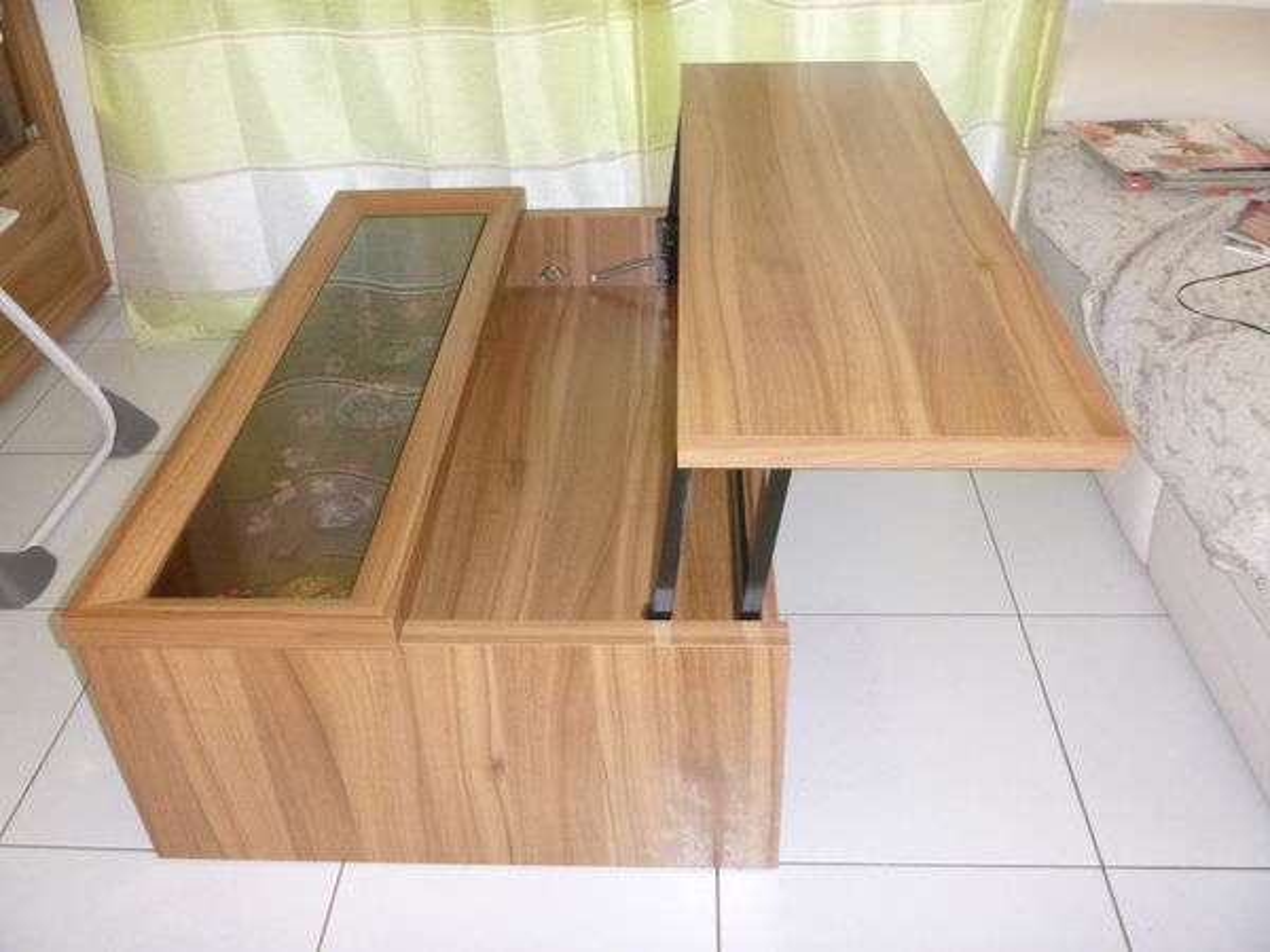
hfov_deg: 55.4
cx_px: 635
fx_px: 1211
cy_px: 476
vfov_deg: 42.9
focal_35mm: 33
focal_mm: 5.9
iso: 500
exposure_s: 1/60
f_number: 4.3
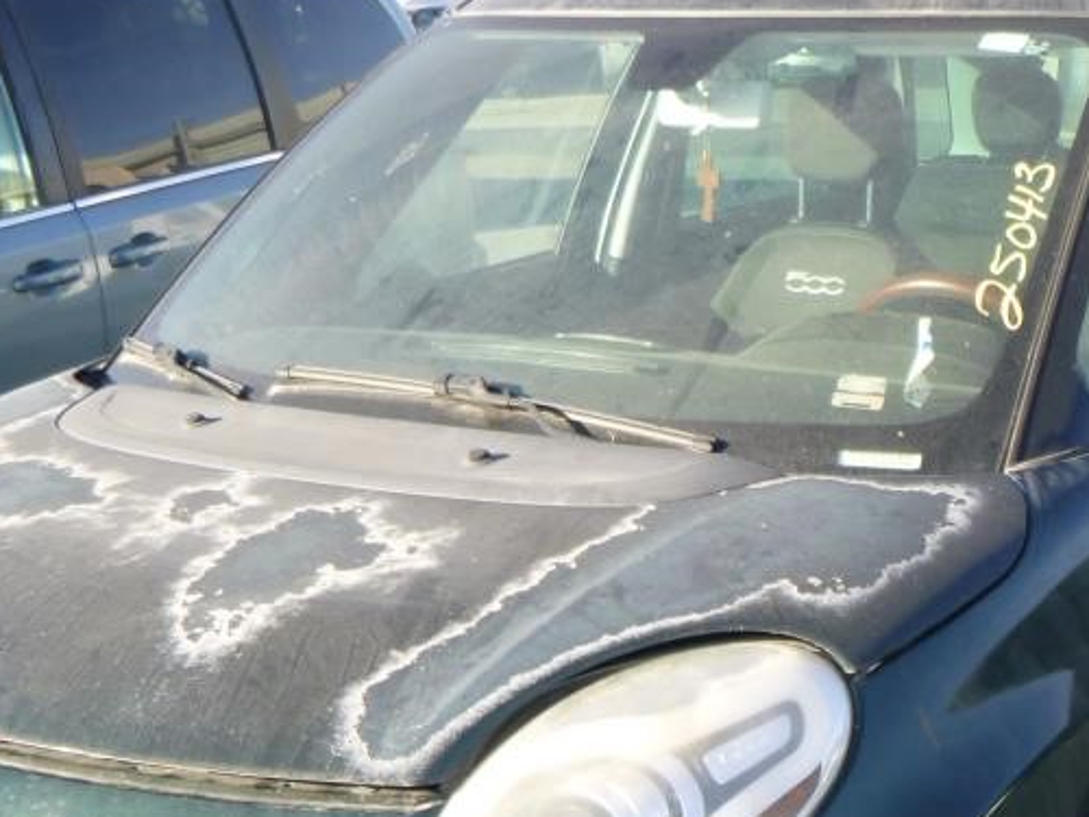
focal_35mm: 64
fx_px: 2013
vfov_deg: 22.2
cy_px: 778
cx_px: 710
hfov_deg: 30.1
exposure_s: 1/160
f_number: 3.9
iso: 100
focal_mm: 4.5
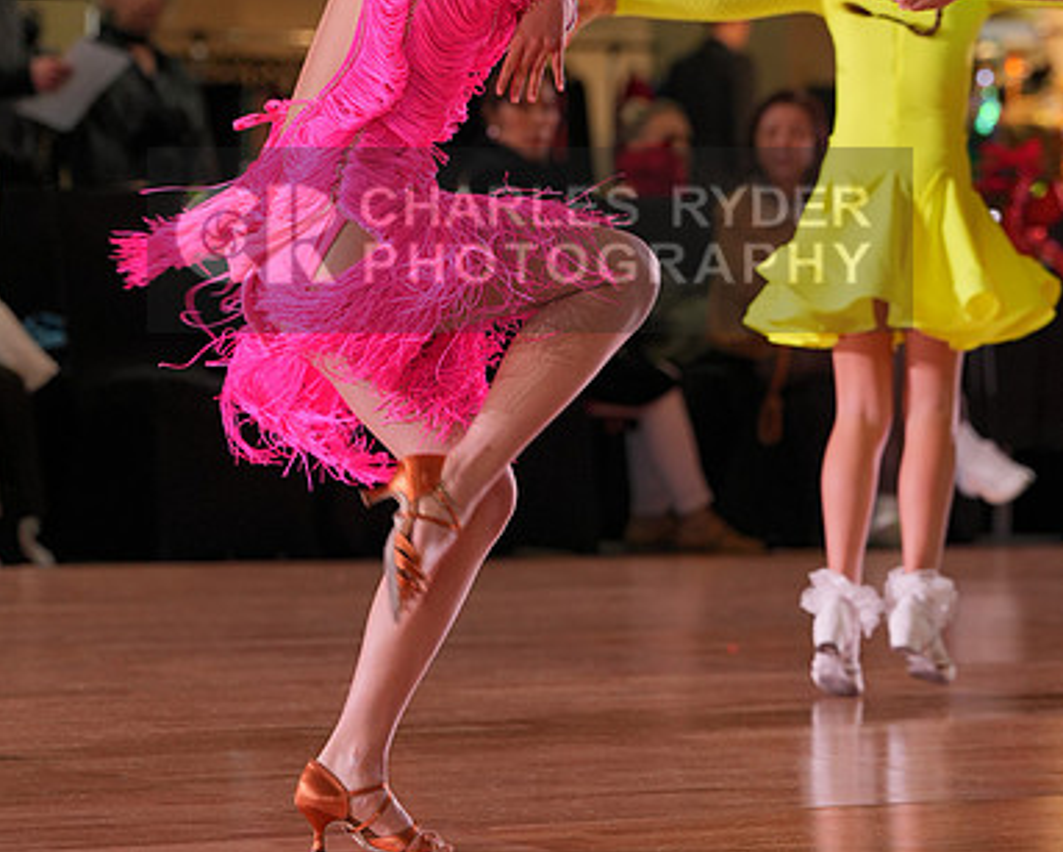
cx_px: 532
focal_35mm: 196
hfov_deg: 9.8
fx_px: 6171
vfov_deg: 7.9
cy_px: 241
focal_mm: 138
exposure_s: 1/400
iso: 1250
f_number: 4
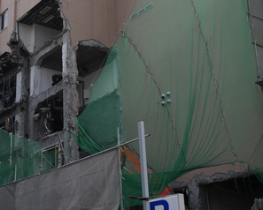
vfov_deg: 22.7
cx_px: 91
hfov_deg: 28.1
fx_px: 522
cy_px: 68
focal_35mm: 67
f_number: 7.1
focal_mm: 17
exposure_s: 1/320
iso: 200
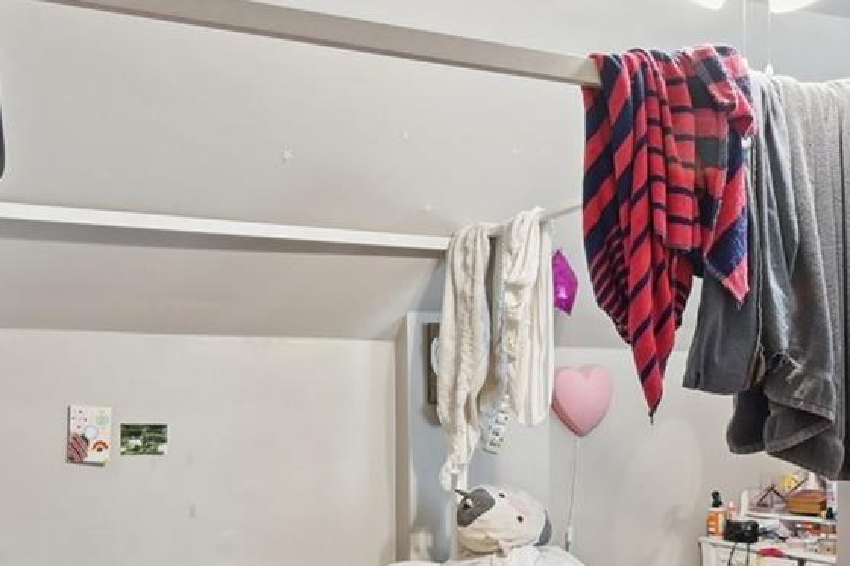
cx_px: 342
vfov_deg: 32.8
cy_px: 419
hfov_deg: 48.2
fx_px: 944
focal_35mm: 40
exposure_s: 1/2.5
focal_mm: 14
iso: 400
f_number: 11
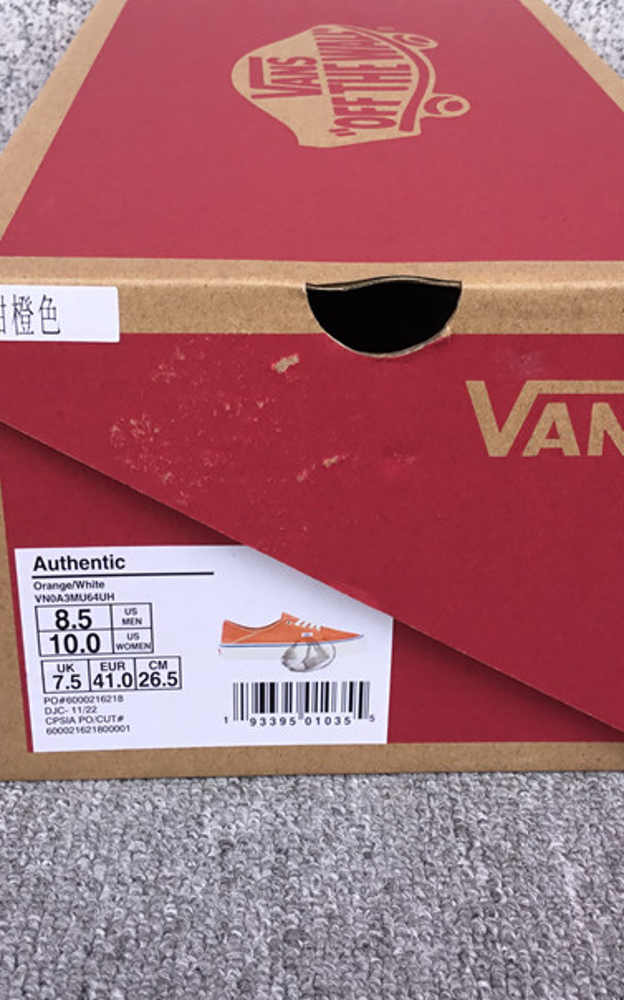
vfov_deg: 41.0
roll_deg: -1.7
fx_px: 1335
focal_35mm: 49
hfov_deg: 26.3
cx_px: 362
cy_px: 448
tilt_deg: -25.3
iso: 25
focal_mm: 3.3
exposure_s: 1/173
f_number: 2.4
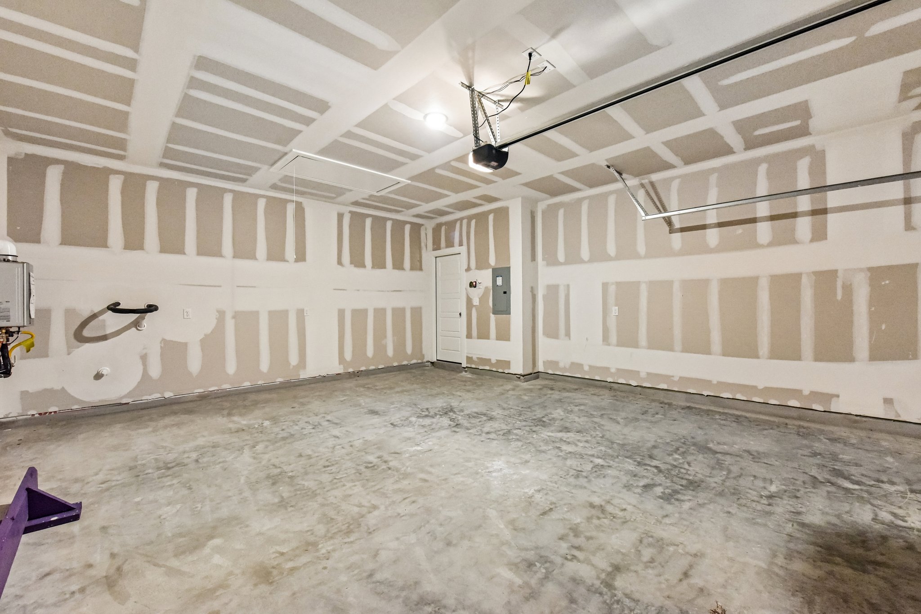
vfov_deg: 81.2
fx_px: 358
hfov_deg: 104.3
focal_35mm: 14
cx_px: 460
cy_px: 307
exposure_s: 1/15
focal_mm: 14
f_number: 8
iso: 4500
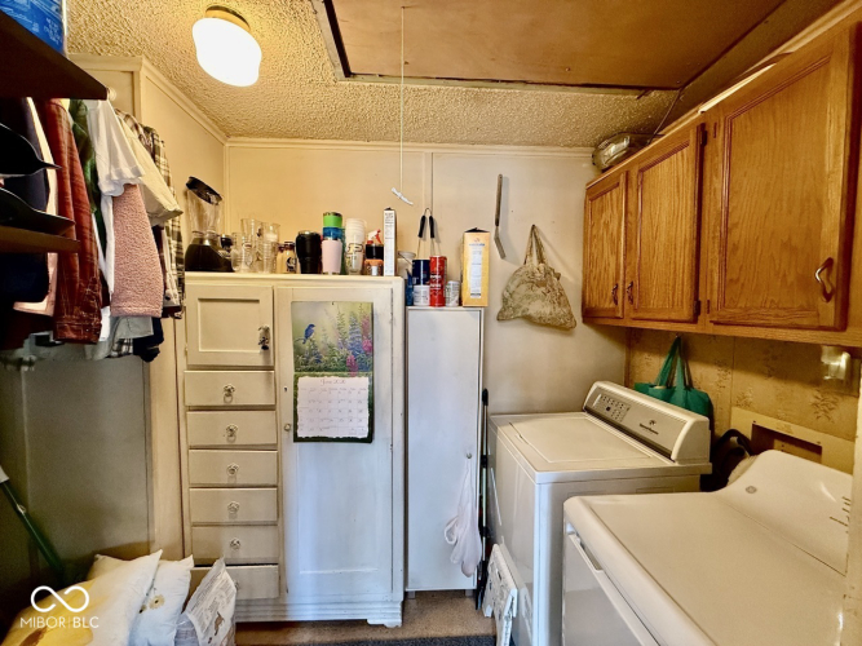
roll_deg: -0.9
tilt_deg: -1.6
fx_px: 349
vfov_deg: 85.7
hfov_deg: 102.1
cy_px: 323
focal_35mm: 14
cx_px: 431
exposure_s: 1/60
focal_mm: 2.22
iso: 640
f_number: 2.2
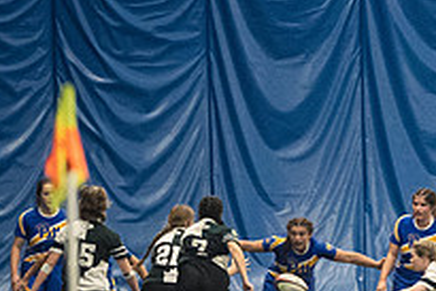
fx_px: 10265
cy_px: 253
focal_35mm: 847
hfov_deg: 2.4
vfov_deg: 1.6
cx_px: 462
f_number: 2.8
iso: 7200
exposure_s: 1/500
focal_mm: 200
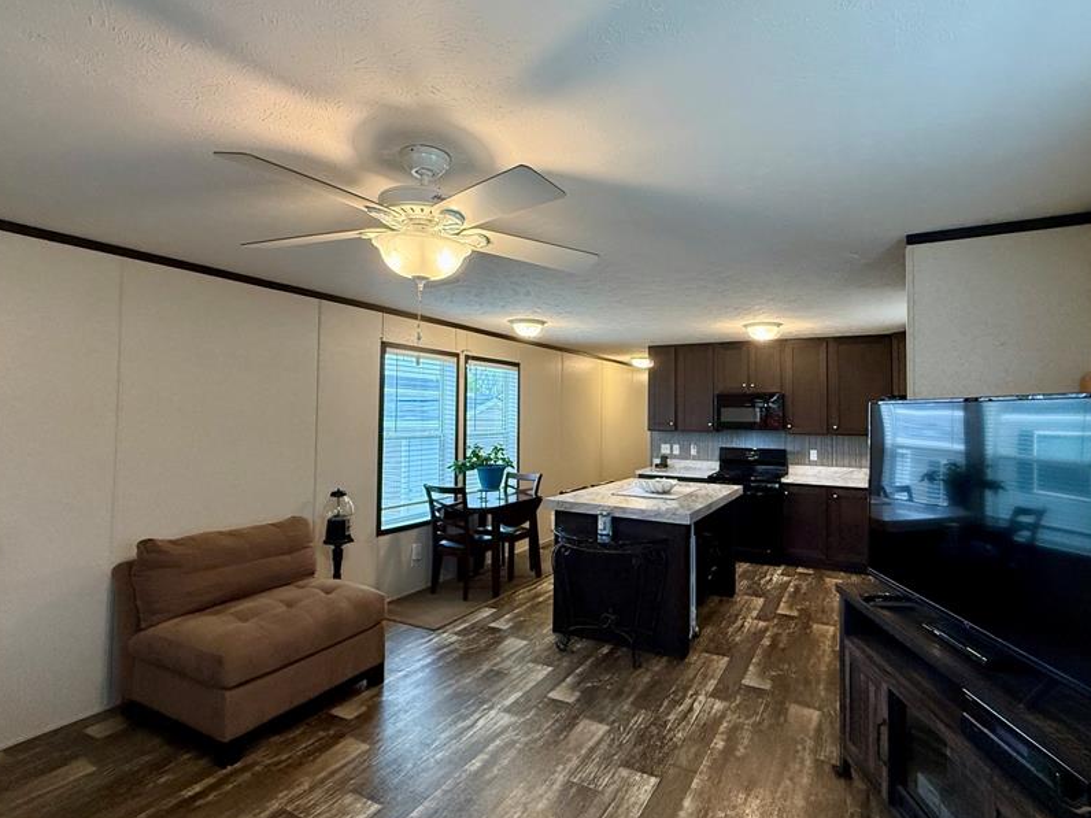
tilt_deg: +3.1
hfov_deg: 87.7
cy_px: 393
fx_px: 567
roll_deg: -0.4
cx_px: 576
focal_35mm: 18
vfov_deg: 71.6
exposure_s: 1/120
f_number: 2.2
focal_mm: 2.22
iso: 320
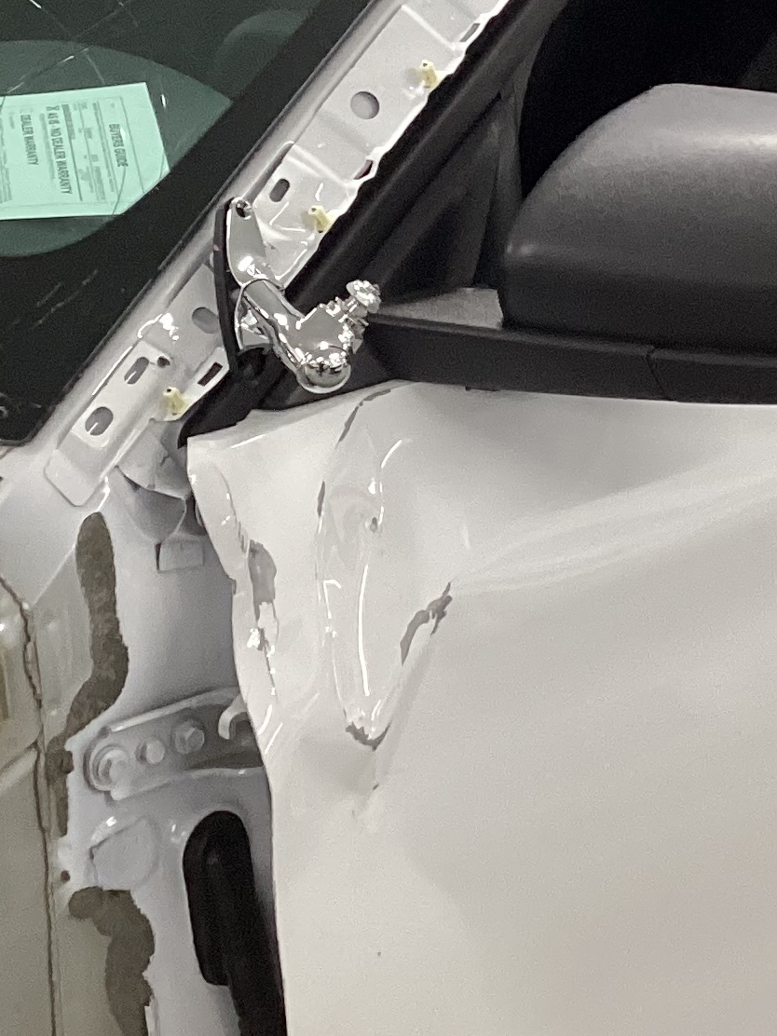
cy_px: 298
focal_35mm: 91
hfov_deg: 16.2
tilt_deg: -17.1
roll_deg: -0.9
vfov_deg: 21.4
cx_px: 407
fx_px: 2723
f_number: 2.4
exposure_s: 1/50
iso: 200
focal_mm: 3.3
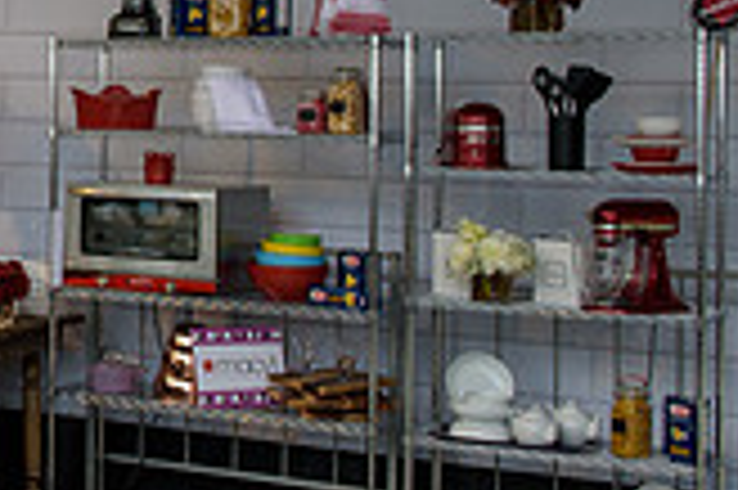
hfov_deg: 20.1
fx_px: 1884
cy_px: 70
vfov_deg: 14.7
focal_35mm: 92
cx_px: -248
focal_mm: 26
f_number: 3.2
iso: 250
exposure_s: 1/800
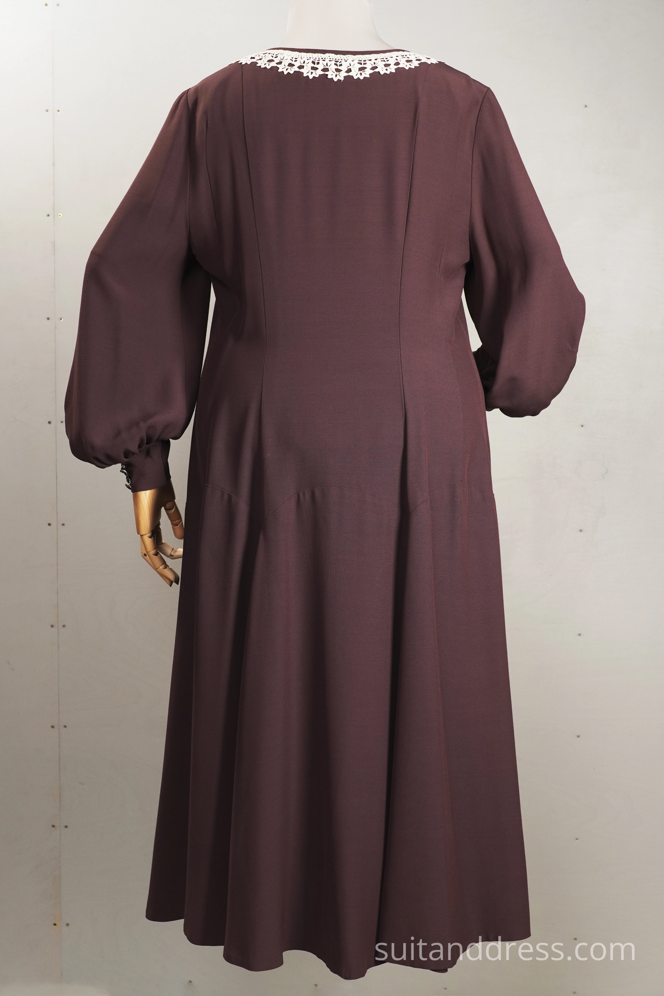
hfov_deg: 28.1
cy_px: 498
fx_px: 1328
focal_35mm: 48
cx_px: 332
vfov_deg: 41.1
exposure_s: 1/80
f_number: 5
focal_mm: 32
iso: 400
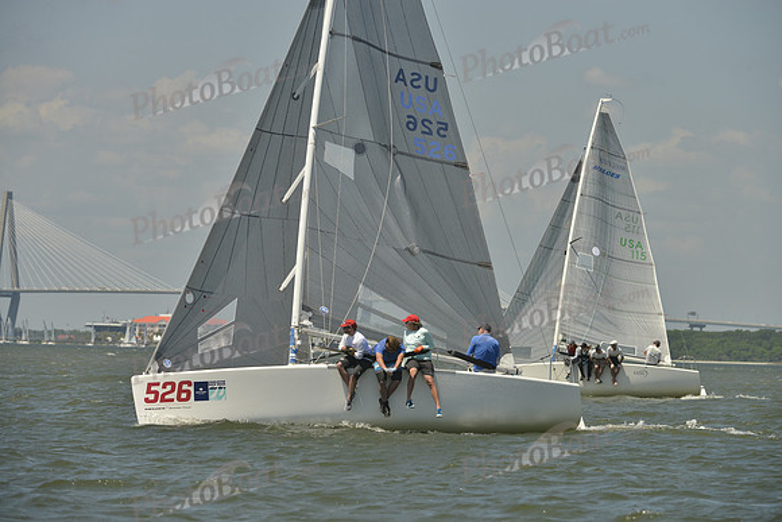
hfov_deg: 8.6
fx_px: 5214
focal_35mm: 240
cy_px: 261
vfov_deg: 5.7
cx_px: 391
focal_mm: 240
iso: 280
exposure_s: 1/1600
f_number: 8
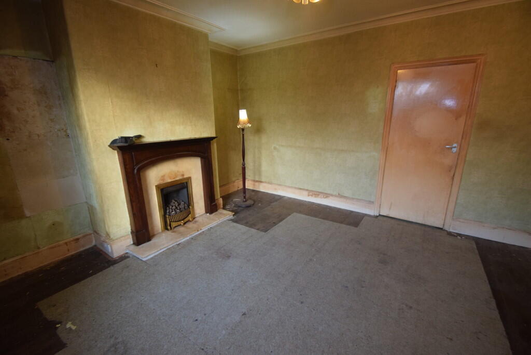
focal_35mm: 15
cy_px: 178
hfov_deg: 100.4
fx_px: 221
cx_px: 266
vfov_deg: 77.3
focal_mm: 10
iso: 1000
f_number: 3.5
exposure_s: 1/60
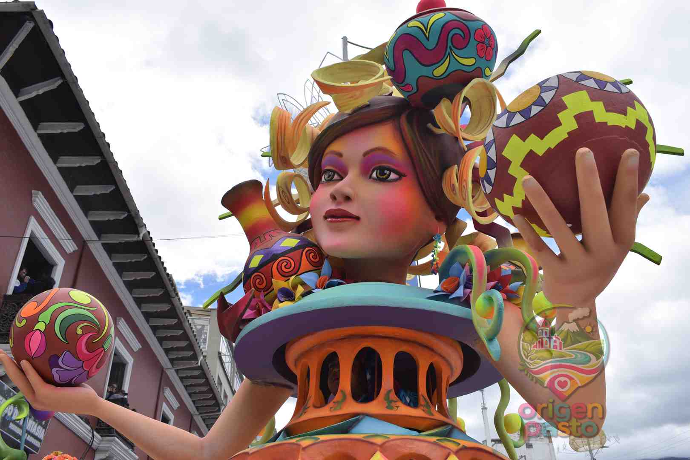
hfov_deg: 59.5
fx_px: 604
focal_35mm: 32
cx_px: 345
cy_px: 230
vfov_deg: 41.7
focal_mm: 21
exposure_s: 1/400
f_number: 10
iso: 100
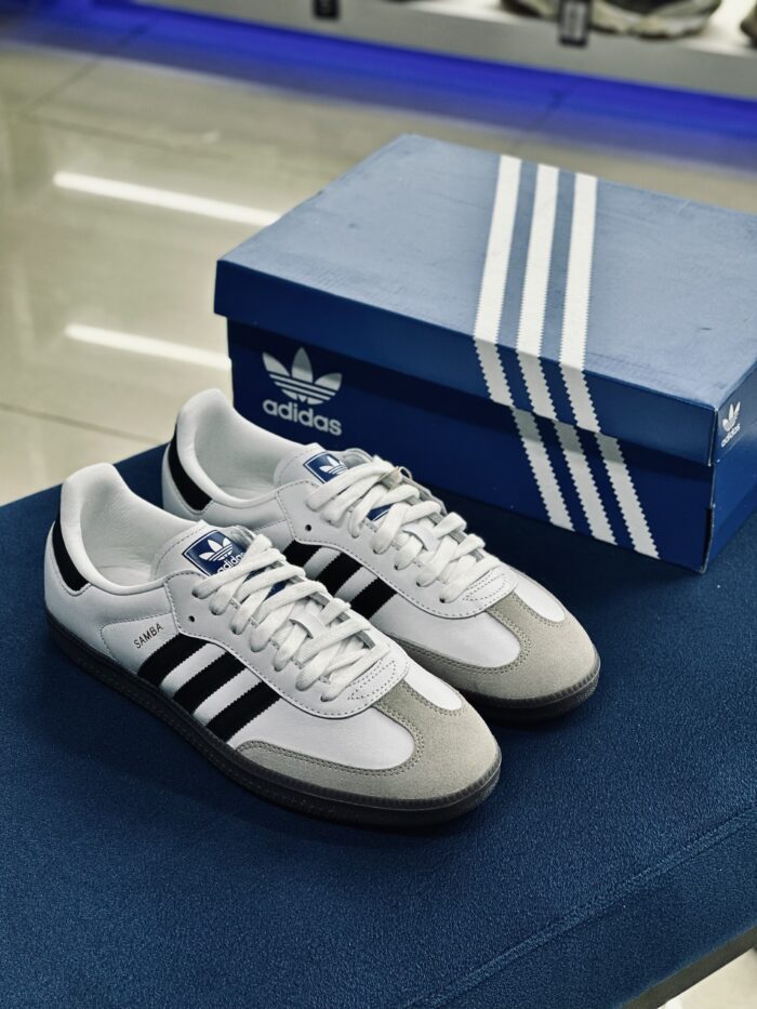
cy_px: 504
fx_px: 2245
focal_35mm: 77
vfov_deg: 25.3
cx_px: 378
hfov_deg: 19.1
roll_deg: +0.6
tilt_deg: -31.8
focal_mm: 9
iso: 160
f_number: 2.8
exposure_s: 1/100
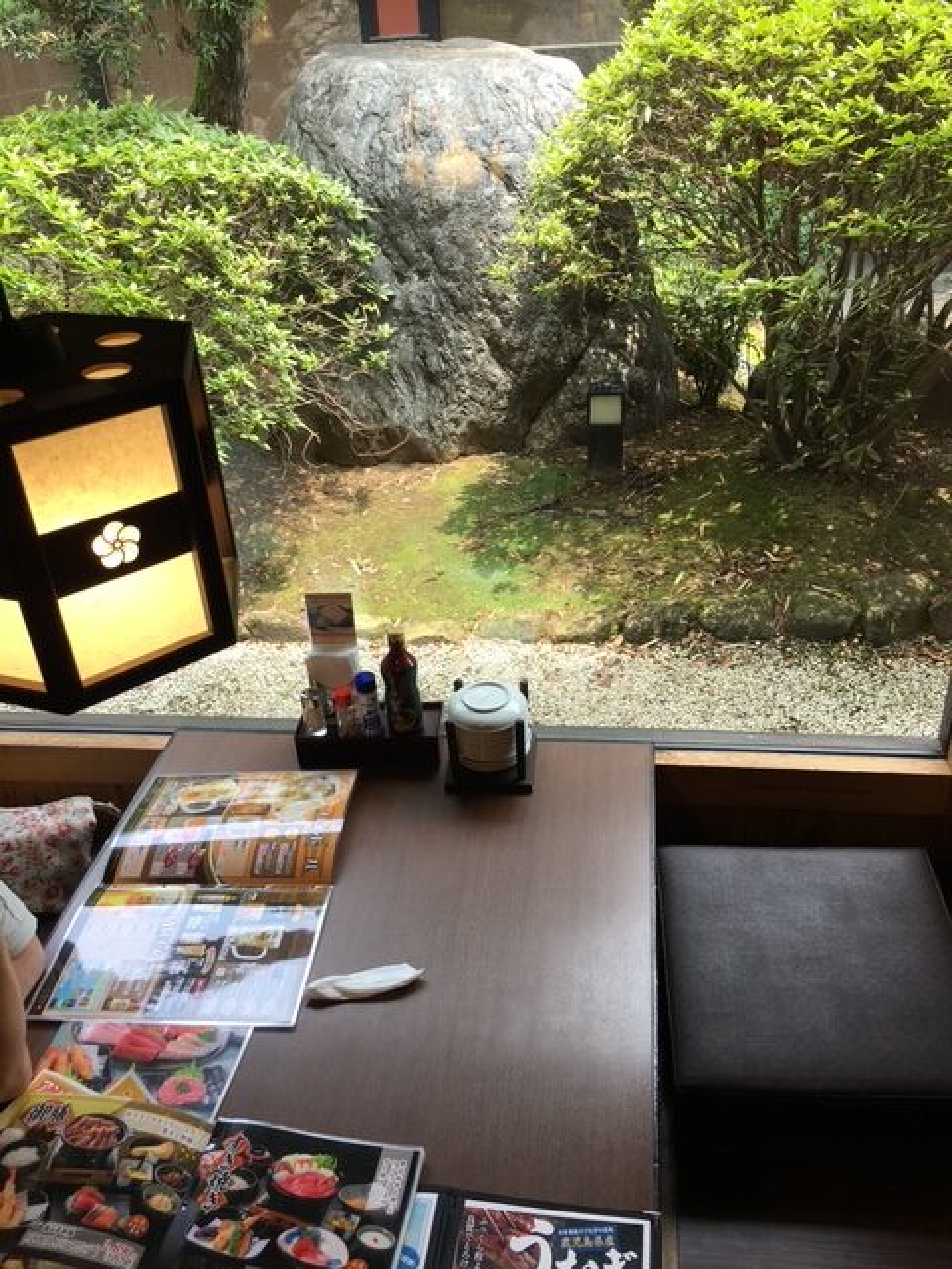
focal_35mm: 29
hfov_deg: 48.2
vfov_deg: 61.7
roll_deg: +2.9
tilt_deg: -31.6
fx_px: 1063
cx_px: 476
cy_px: 634
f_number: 2.2
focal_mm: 4.15
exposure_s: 1/120
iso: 32
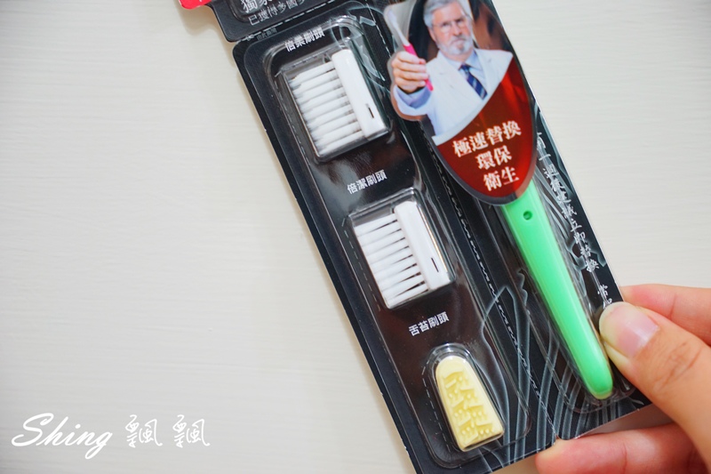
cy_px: 237
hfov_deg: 28.8
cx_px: 356
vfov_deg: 19.4
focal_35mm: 70
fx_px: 1382
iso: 800
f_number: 4
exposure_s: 1/25
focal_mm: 70
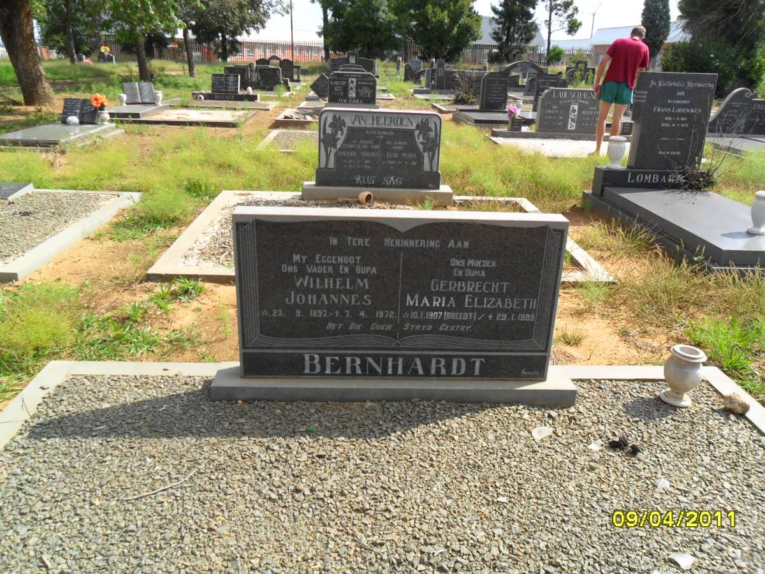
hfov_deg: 65.3
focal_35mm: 27
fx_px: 597
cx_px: 382
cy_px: 287
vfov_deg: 51.4
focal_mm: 4.9
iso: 100
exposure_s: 1/750
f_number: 3.5
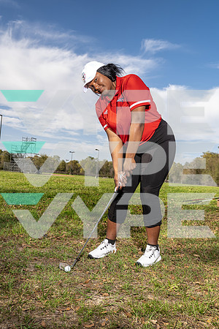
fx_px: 301
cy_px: 164
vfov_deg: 57.2
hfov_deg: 40.0
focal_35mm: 33
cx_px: 110
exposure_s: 1/250
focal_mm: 33
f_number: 5.6
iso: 100
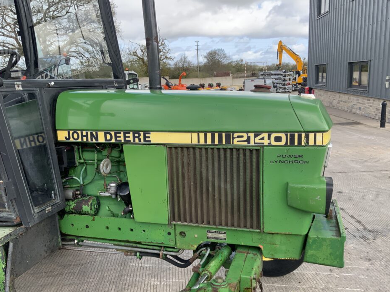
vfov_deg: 44.1
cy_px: 154
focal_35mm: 32
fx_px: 361
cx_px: 198
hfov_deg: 56.8
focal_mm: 3
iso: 16
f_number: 1.8
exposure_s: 1/509
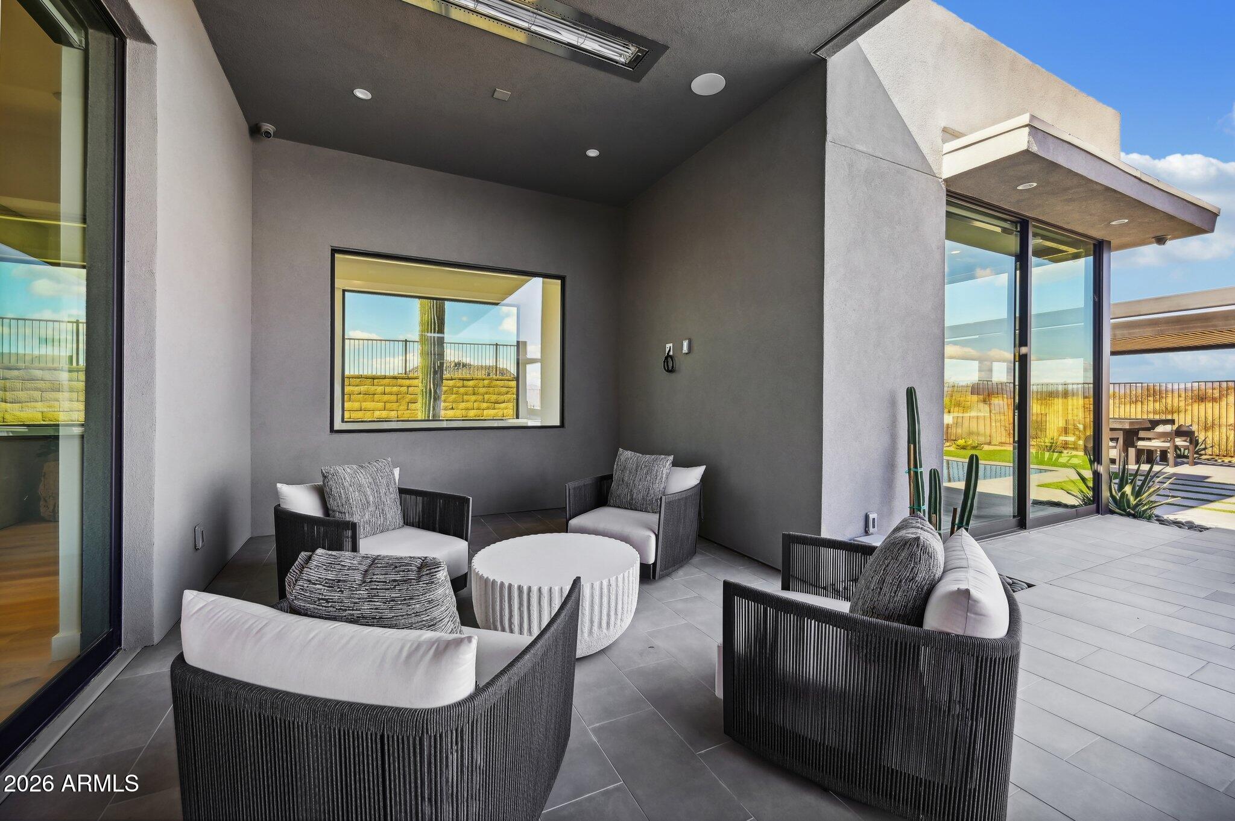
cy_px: 410
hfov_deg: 104.3
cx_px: 618
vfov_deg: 81.1
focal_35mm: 14
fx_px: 480
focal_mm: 14
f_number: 8
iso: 200
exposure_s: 1/40
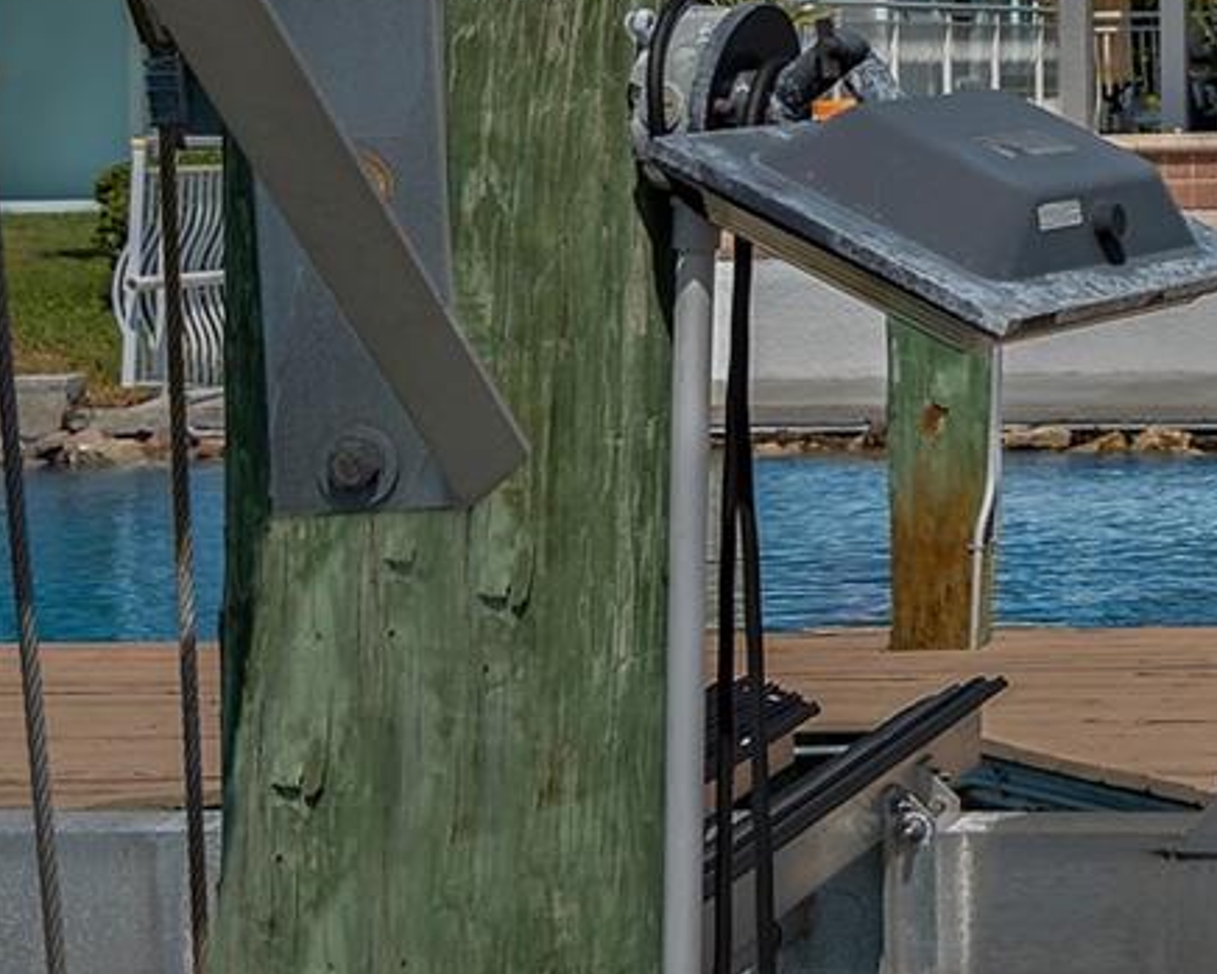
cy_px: -28
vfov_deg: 13.0
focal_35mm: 117
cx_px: 2077
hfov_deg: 14.7
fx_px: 4215
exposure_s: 1/160
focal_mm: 34
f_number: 9
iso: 100
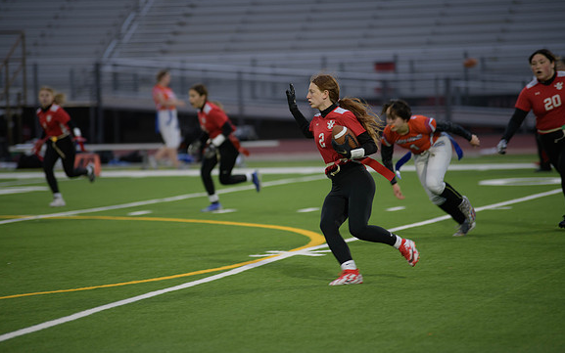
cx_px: 282
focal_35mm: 205
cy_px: 168
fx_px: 3158
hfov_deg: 10.2
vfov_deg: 6.4
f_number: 2.8
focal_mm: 200
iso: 360
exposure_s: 1/200
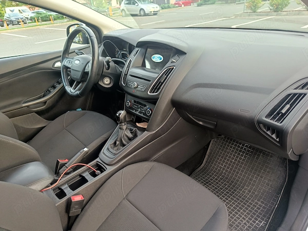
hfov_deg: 71.6
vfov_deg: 56.8
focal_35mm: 24
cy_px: 116
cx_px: 154
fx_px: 214
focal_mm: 5.59
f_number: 1.8
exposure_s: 1/50
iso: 250
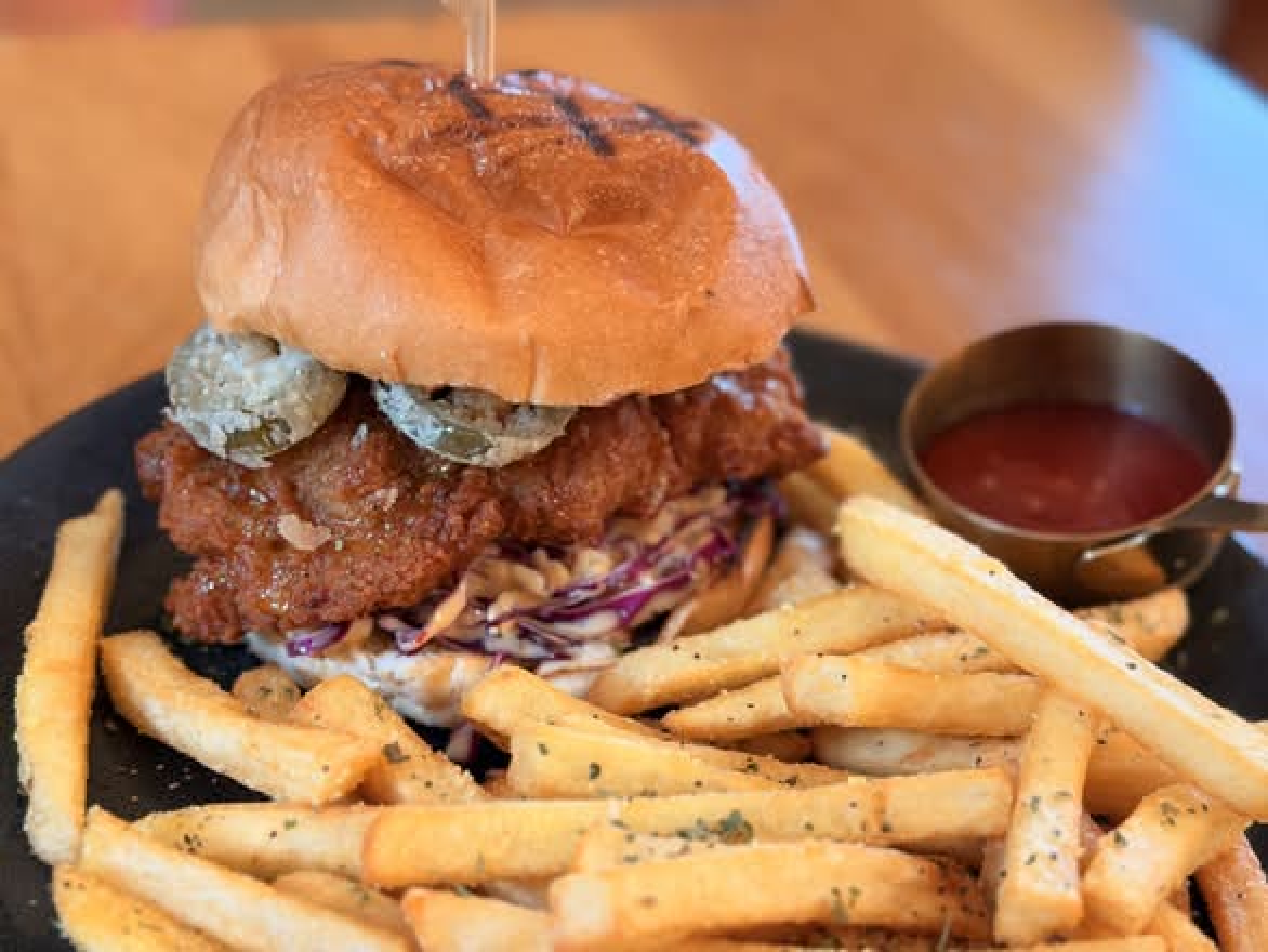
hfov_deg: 39.6
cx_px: 634
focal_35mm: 48
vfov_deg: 30.3
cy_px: 476
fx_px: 1759
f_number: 1.78
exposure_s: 1/50
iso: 160
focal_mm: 6.76
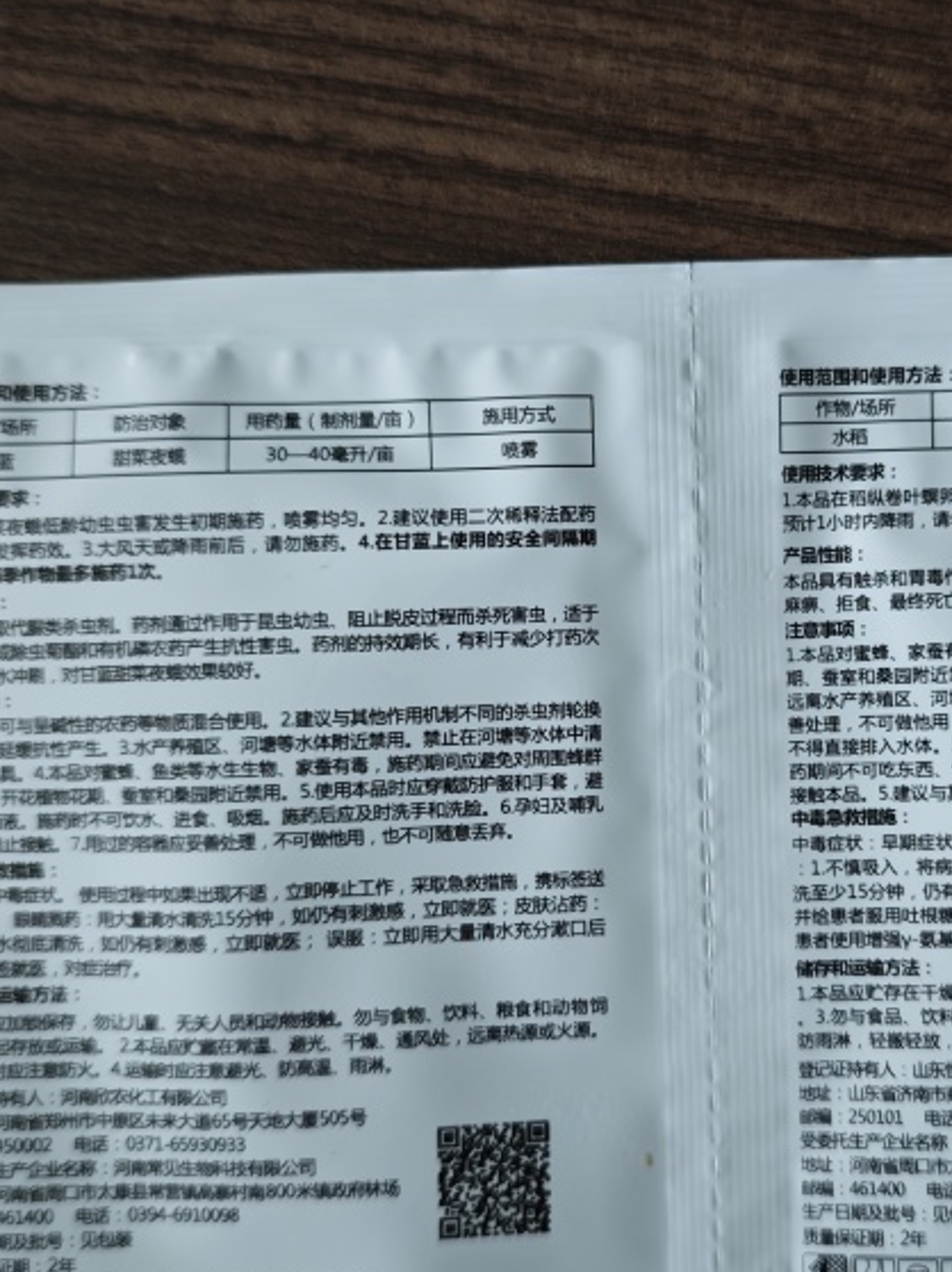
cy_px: 639
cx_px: 674
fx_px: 1615
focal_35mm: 44
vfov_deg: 43.0
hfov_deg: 32.4
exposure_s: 1/100
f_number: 1.6
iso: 250
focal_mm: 6.55
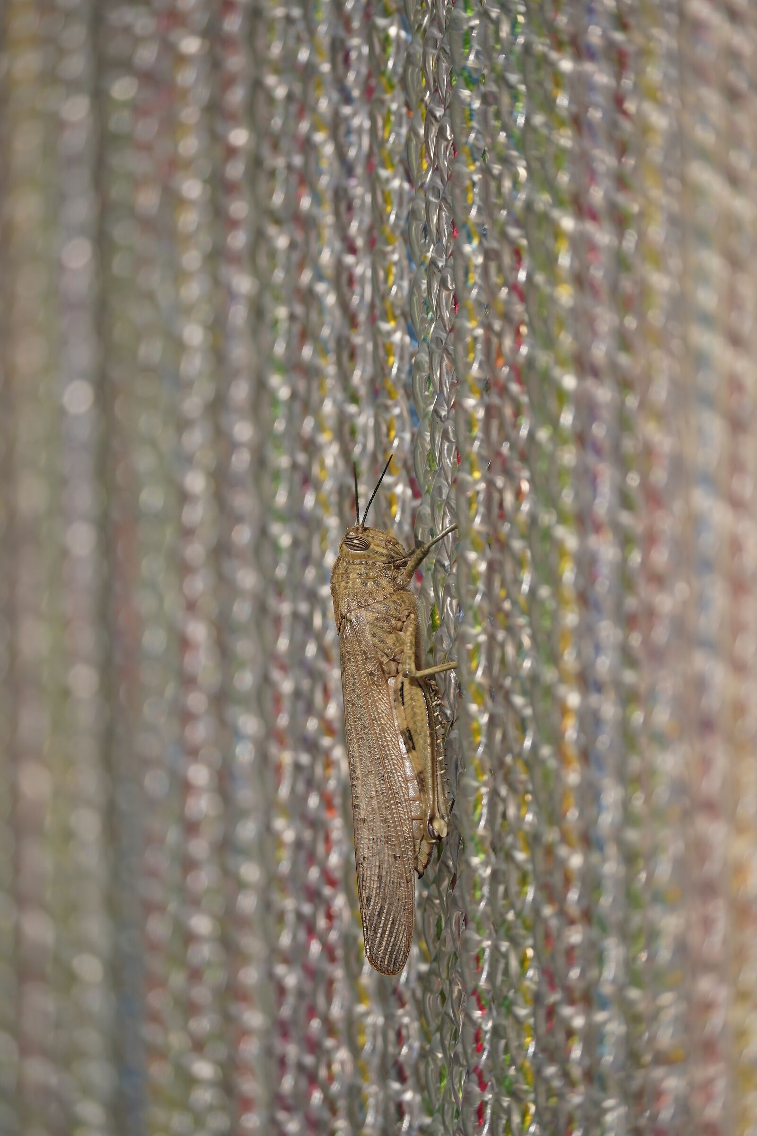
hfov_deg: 2.3
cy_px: 568
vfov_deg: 3.4
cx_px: 378
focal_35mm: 600
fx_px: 18924
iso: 125
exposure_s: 1/1000
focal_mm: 600
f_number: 6.3
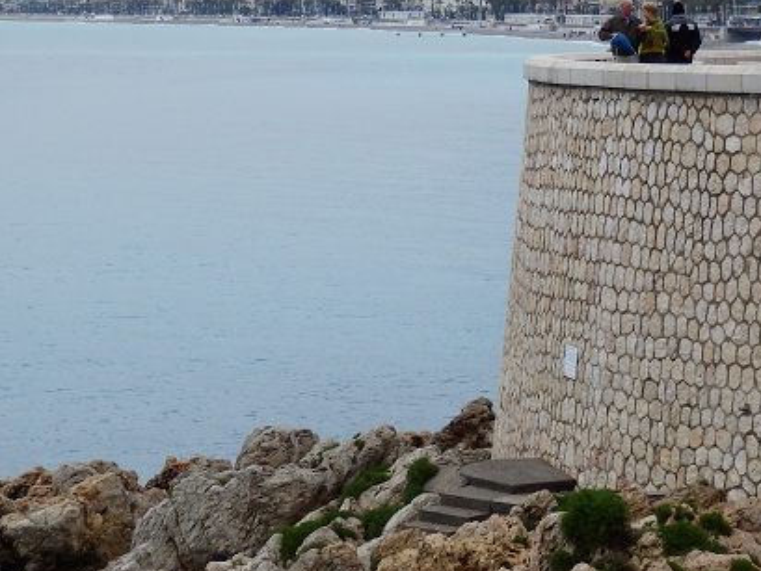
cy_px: 290
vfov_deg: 11.5
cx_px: 355
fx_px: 2837
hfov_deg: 15.3
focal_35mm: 129
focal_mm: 11.9
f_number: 4.4
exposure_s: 1/250
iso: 80
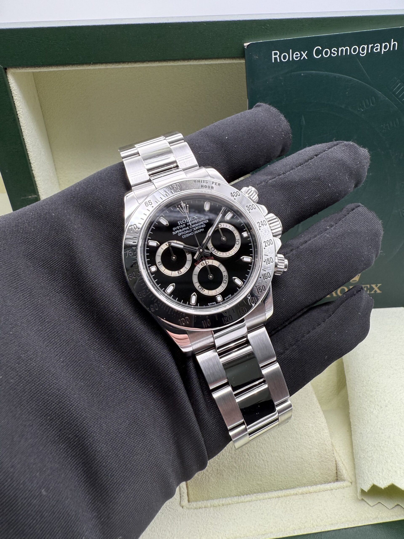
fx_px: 373
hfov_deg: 56.8
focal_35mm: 24
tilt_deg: -29.3
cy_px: 270
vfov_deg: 71.6
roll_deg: +2.2
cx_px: 202
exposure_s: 1/138
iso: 50
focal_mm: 2.22
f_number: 2.2
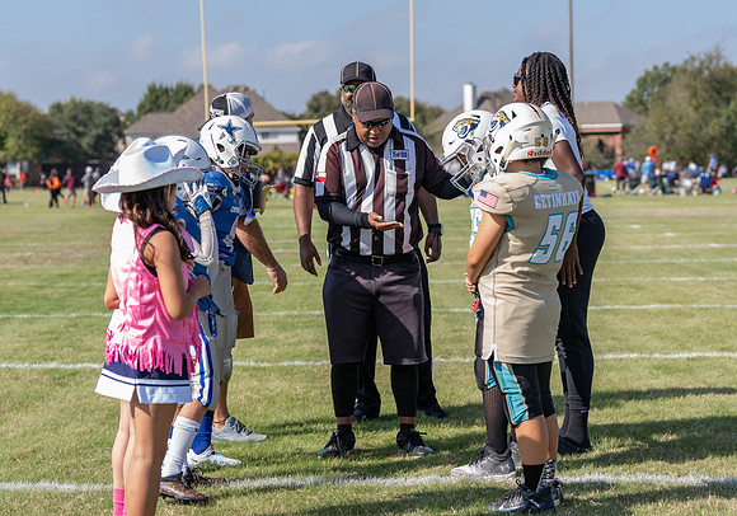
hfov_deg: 24.3
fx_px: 1712
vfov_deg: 17.1
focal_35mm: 82
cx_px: 373
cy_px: 226
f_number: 3.5
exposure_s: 1/640
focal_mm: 70
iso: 80
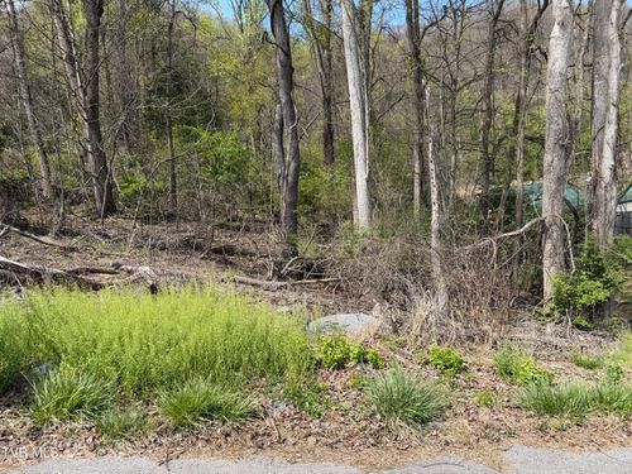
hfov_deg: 71.6
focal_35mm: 24
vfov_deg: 56.8
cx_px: 316
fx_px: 438
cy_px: 237
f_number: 1.78
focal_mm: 6.76
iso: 80
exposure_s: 1/2525
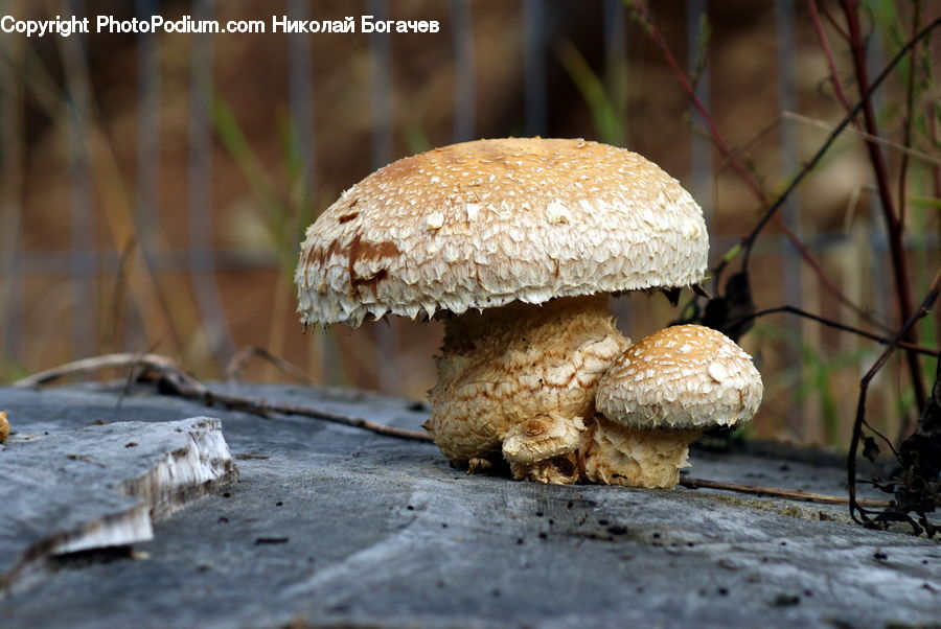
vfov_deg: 6.8
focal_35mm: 202
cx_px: 470
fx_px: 5298
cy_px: 314
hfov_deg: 10.1
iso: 100
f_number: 6.3
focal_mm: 135
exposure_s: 1/250
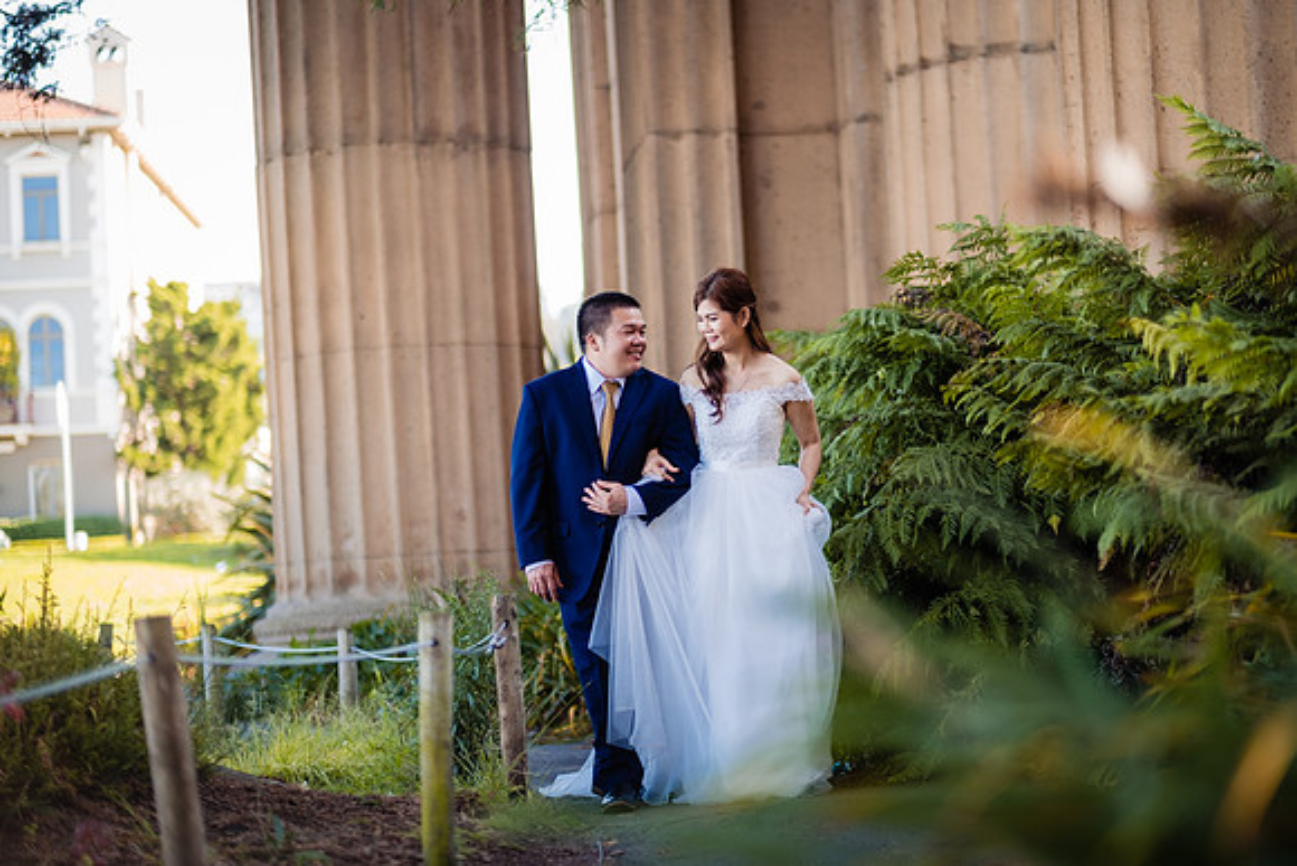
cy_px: 433
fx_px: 3027
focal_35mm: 84
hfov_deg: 24.2
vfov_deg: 16.3
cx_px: 648
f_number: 1.4
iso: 160
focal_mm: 56
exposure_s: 1/400
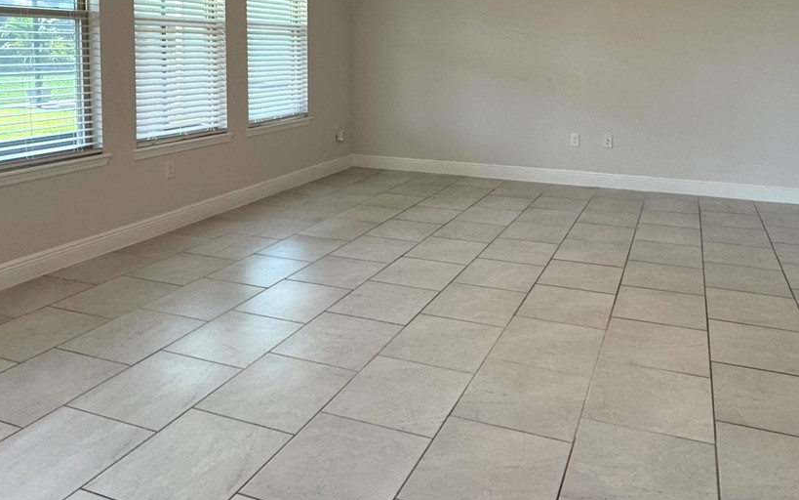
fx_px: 632
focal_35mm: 29
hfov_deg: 64.3
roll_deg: -0.4
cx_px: 457
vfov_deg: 41.0
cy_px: 88
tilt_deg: -3.9
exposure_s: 1/120
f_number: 2.2
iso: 200
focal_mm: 2.22
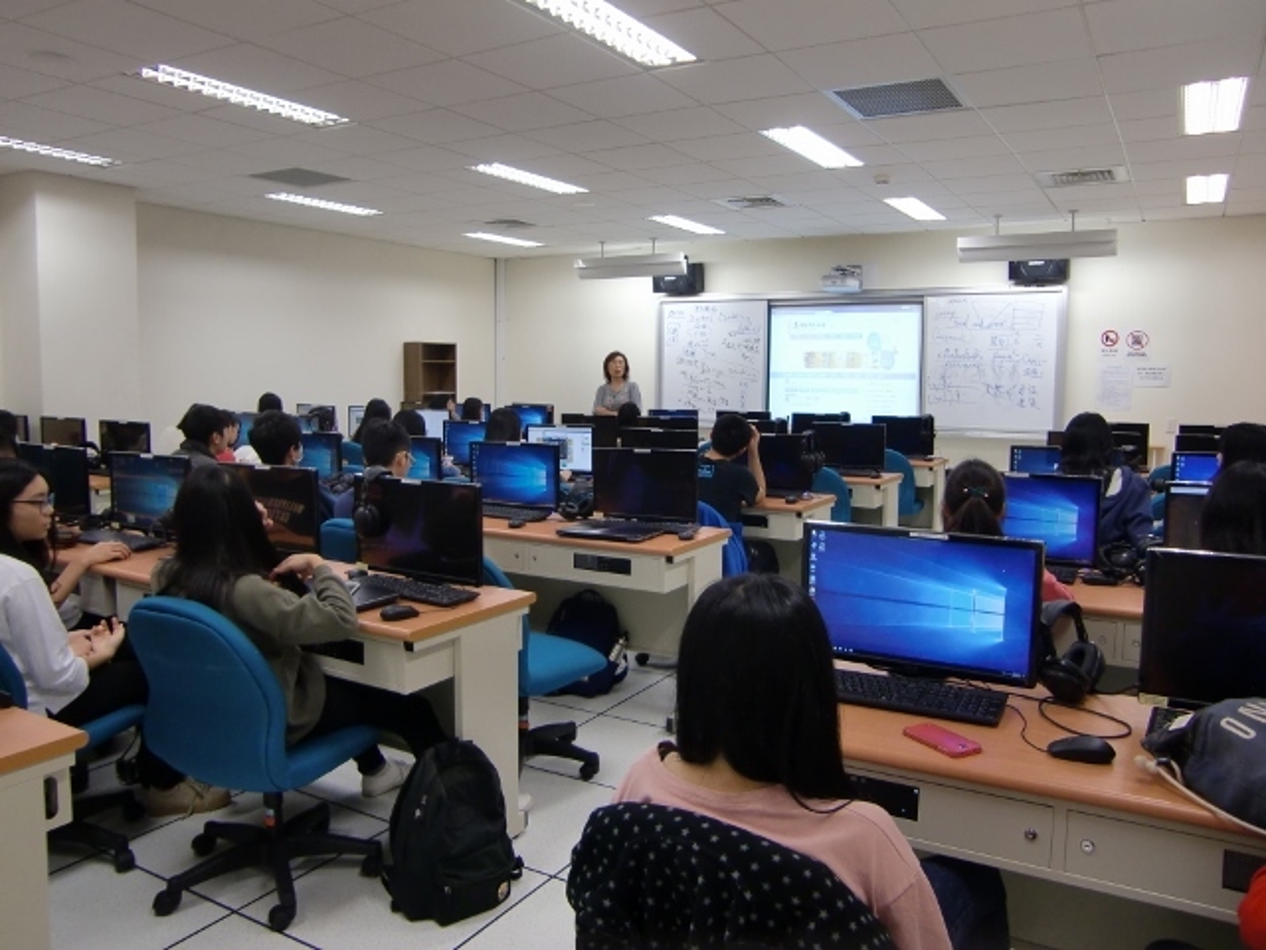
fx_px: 1024
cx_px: 633
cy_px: 475
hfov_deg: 63.4
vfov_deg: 49.7
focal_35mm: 28
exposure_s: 1/60
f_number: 2.6
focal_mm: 4.9
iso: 125
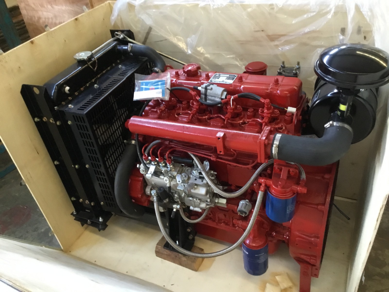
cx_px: 194
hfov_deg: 58.4
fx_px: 348
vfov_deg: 45.4
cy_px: 146
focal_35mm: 31
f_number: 2.4
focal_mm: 3.3
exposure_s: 1/17
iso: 250
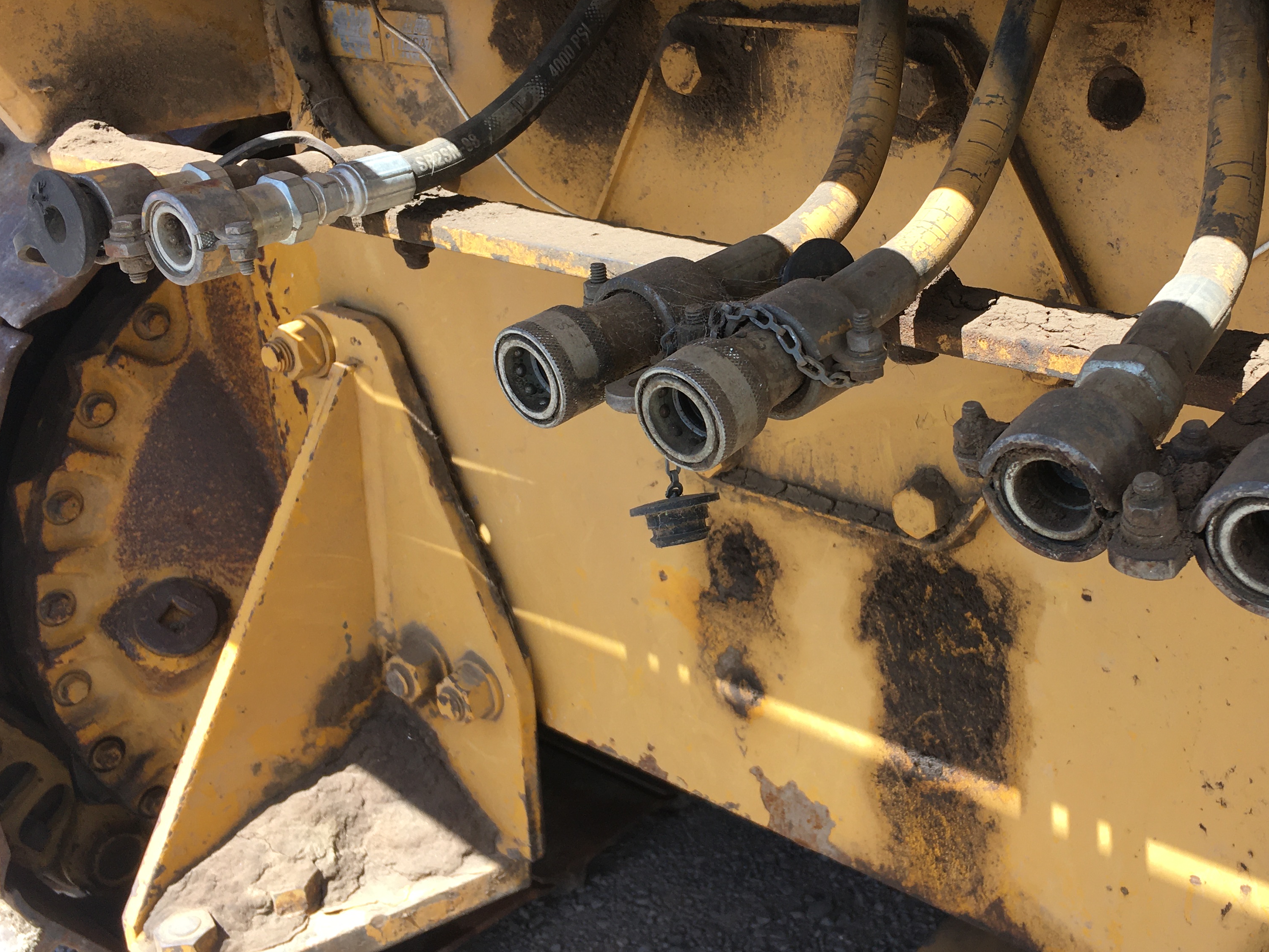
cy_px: 411
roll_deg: +2.6
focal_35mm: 39
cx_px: 822
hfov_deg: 47.3
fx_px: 1430
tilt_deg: -21.8
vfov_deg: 36.8
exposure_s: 1/430
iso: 25
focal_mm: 4.15
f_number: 2.2
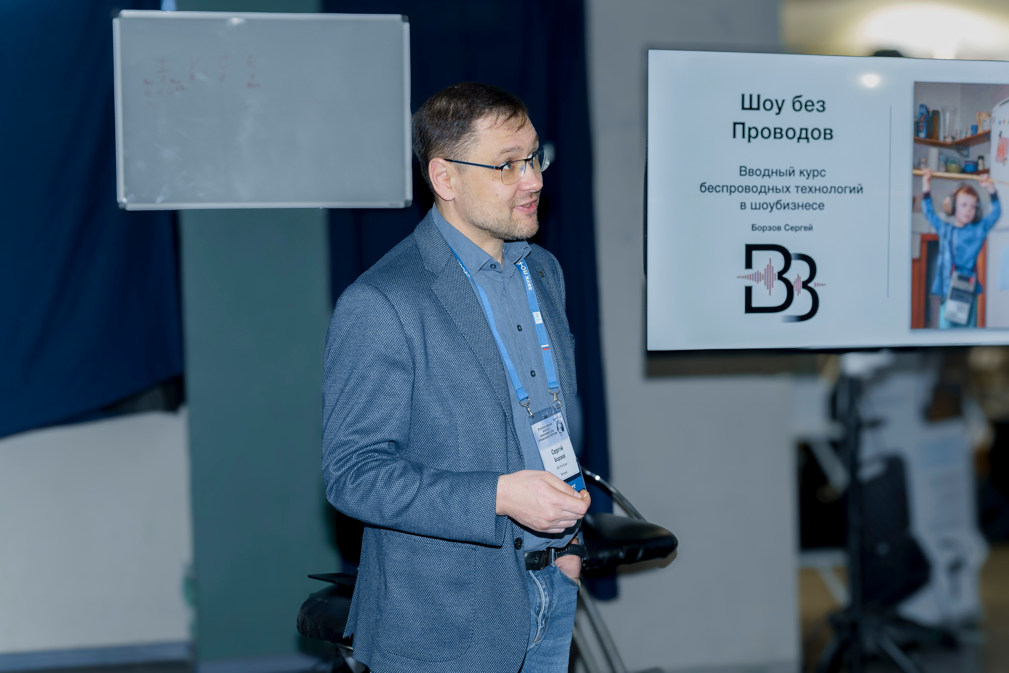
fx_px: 1626
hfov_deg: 34.5
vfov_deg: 23.4
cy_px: 336
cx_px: 504
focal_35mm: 58
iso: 1250
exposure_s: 1/100
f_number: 3.5
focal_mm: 58
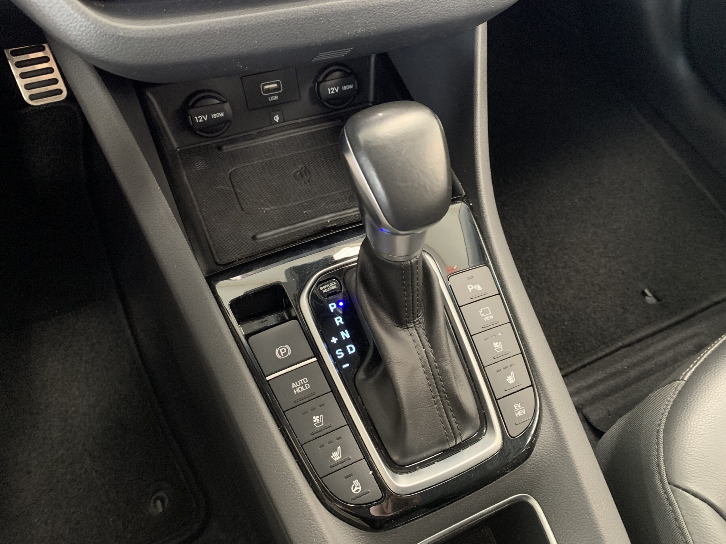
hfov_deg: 67.3
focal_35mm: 26
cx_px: 363
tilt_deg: -57.5
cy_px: 272
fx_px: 545
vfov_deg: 53.1
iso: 640
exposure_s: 1/30
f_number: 1.8
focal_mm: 4.25
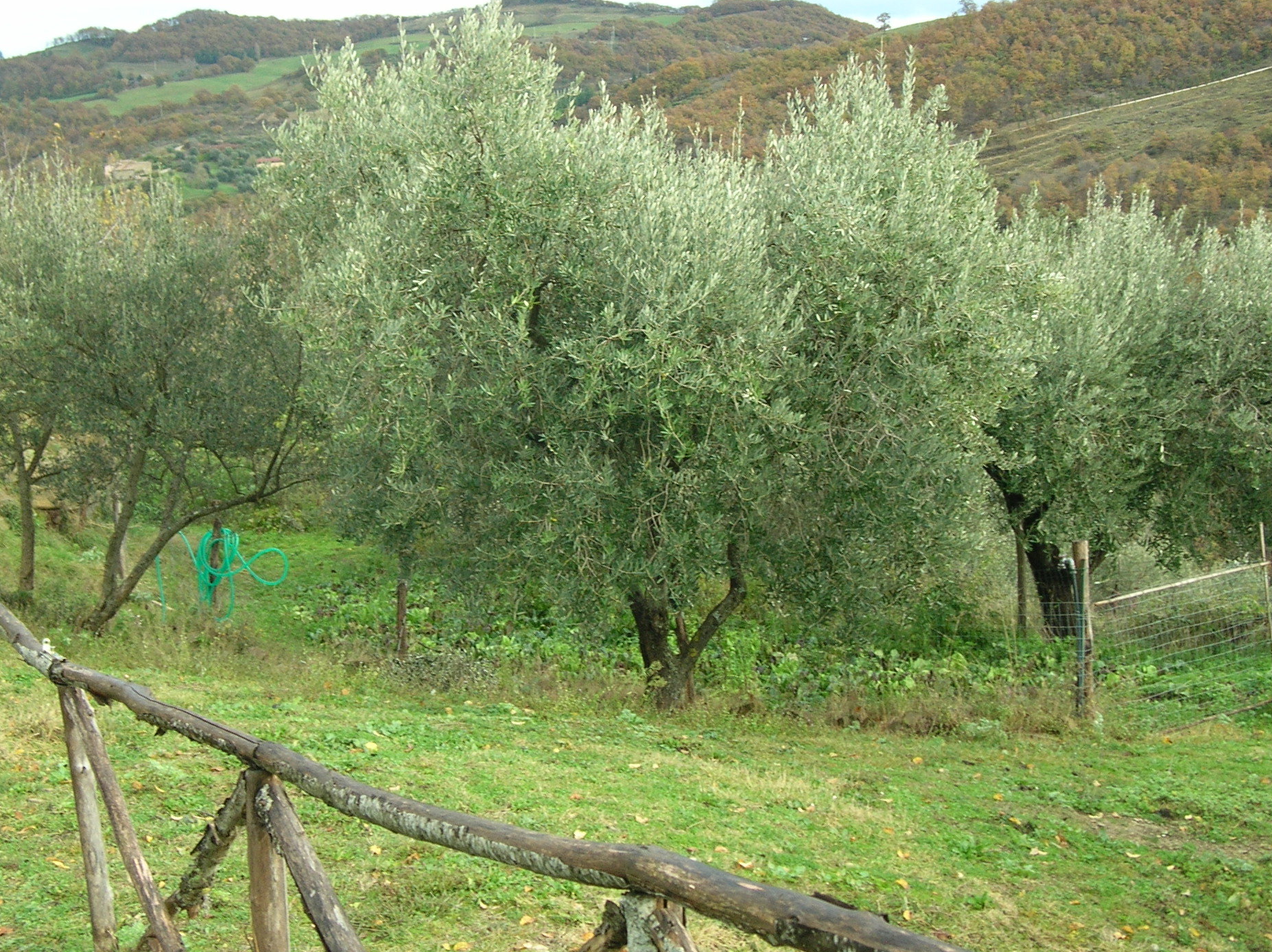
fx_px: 2129
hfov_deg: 33.3
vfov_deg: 25.2
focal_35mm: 58
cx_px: 664
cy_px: 405
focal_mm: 7.8
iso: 50
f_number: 2.9
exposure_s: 1/112
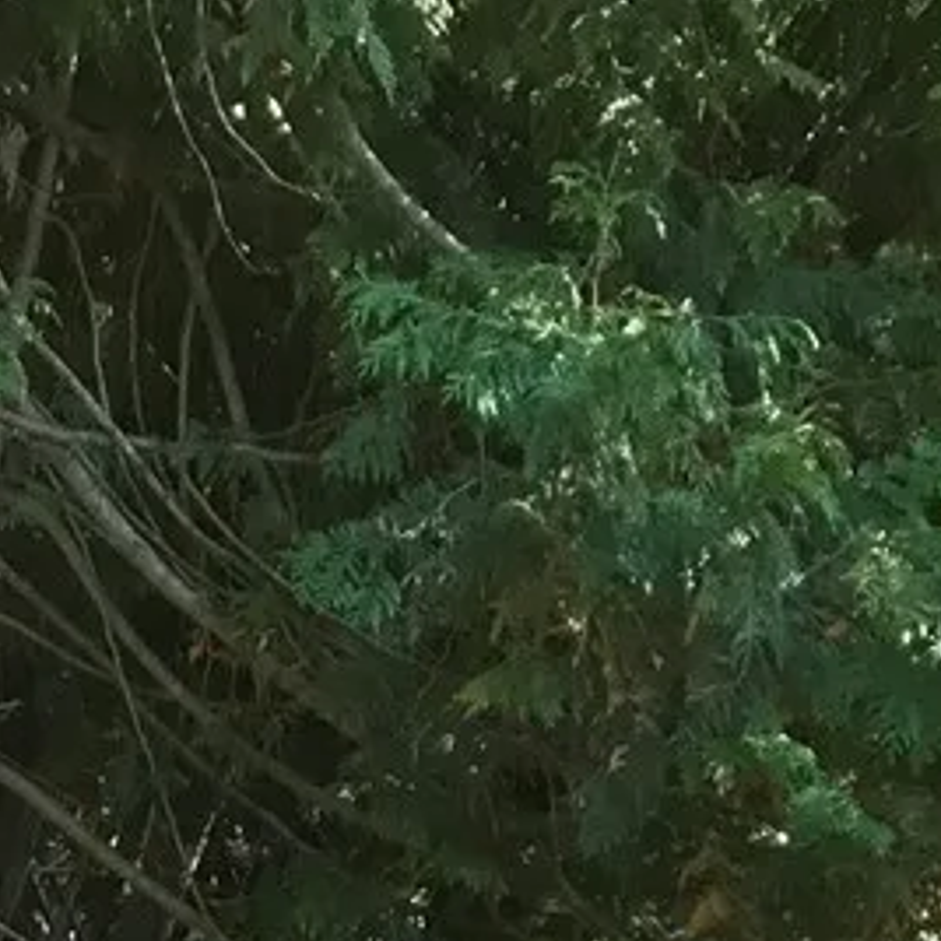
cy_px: 1598
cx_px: -846
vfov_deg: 11.1
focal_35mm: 148
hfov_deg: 10.9
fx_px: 4552
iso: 40
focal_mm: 3.99
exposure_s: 1/120
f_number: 1.8
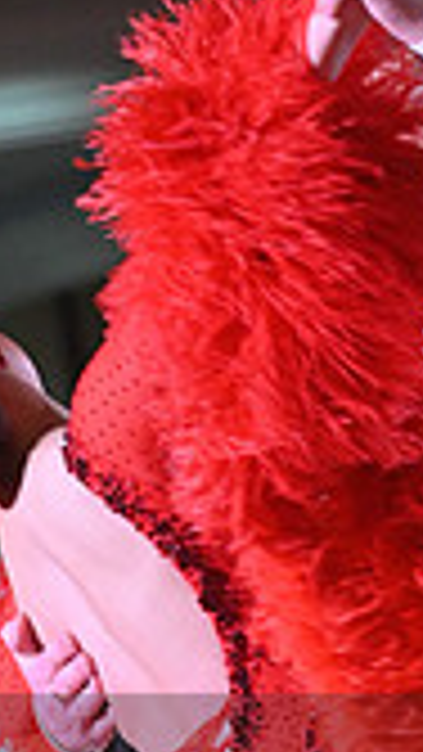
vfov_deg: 4.5
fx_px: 9447
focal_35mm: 474
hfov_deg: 2.6
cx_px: 308
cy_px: 847
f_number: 5.6
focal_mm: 130
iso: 4000
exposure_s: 1/400
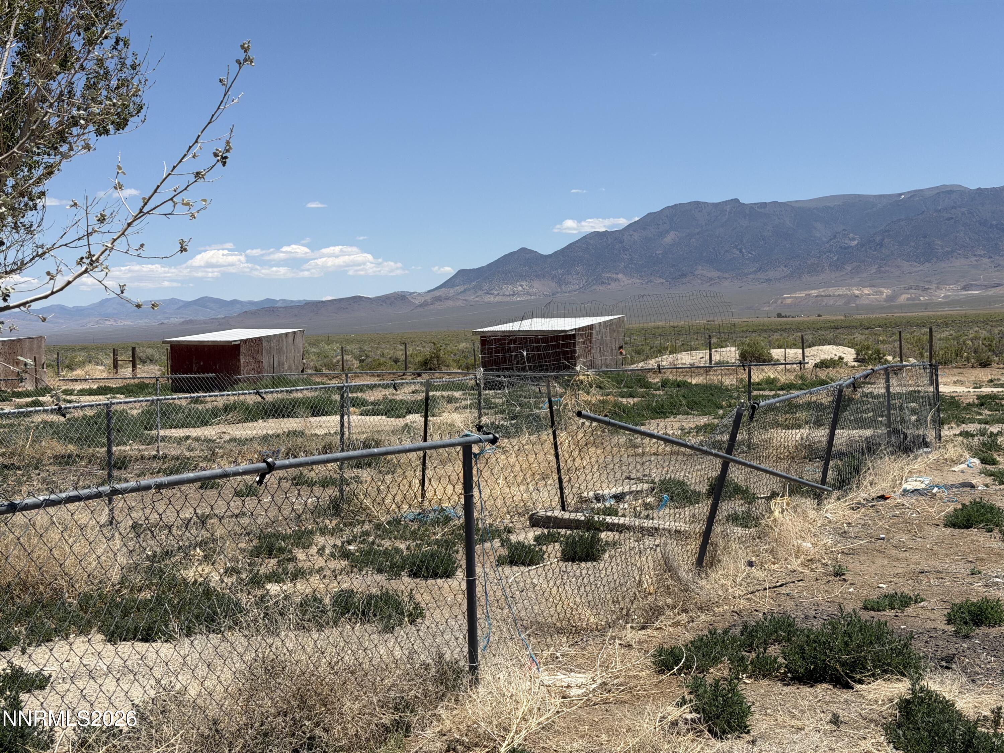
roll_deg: +0.6
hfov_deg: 39.7
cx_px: 502
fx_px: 1392
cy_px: 376
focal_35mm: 48
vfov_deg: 30.3
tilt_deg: -2.1
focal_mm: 6.76
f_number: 1.78
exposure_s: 1/7143
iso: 64
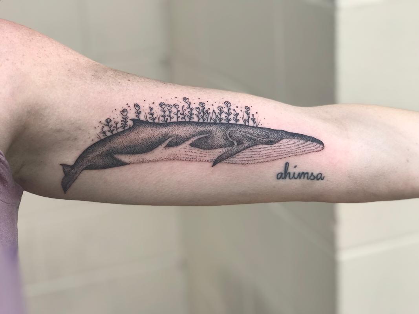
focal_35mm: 57
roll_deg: +4.0
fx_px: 690
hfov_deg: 33.8
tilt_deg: -16.5
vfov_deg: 25.7
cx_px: 210
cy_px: 157
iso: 20
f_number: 2.8
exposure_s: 1/264
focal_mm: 6.6
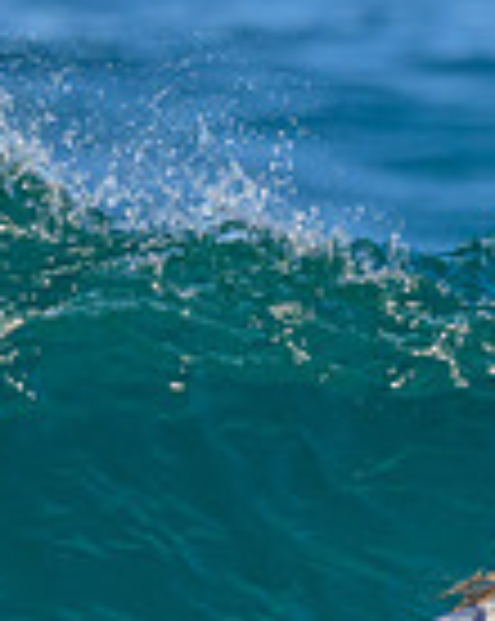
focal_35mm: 3994
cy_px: 454
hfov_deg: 0.4
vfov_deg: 0.5
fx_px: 73303
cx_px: 666
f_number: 6.3
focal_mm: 800
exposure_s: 1/2000
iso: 500
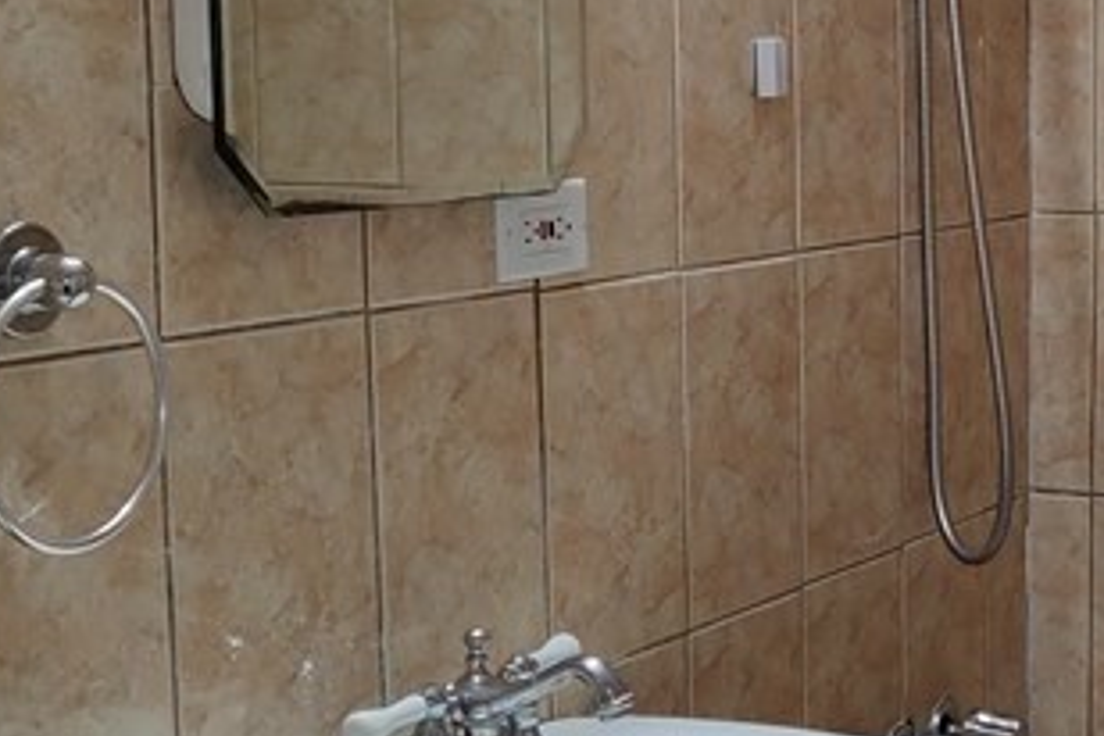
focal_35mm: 93
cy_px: 364
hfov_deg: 21.3
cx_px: 1036
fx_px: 2852
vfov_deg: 14.7
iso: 195
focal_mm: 4.71
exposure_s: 1/100
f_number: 1.79
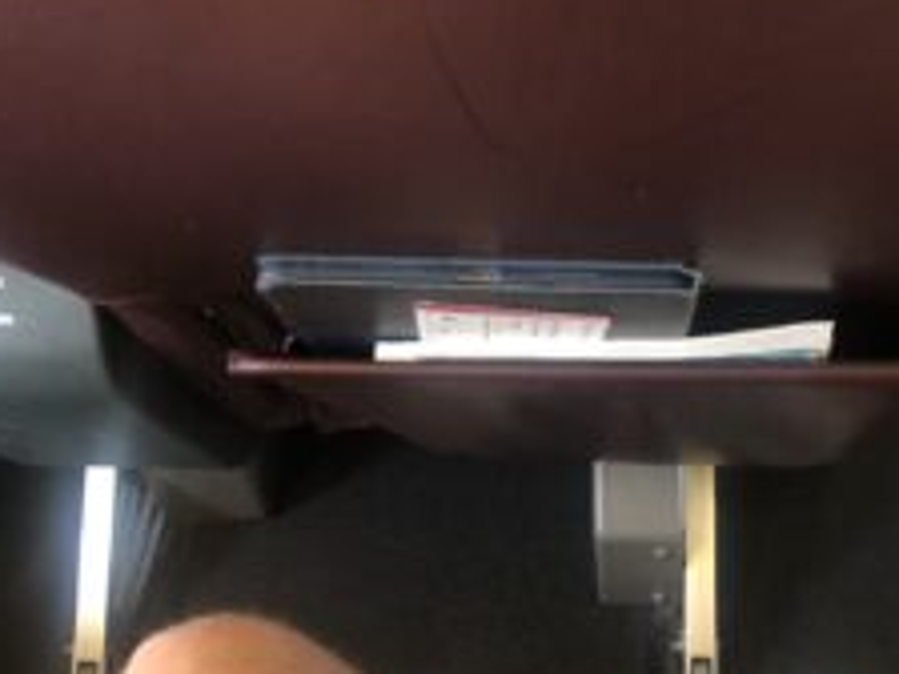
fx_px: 1169
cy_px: 365
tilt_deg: -49.3
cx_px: 634
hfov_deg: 41.3
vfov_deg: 32.2
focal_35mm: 45
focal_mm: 4
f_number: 1.8
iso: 100
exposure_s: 1/13
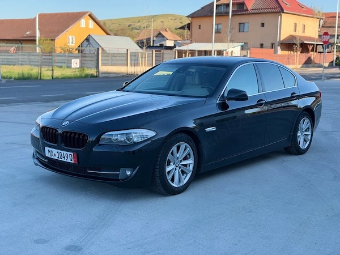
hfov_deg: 39.7
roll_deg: -1.0
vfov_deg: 30.3
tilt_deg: -7.7
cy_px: 128
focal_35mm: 48
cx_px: 170
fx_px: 471
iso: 100
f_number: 1.78
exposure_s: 1/1013
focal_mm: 6.76
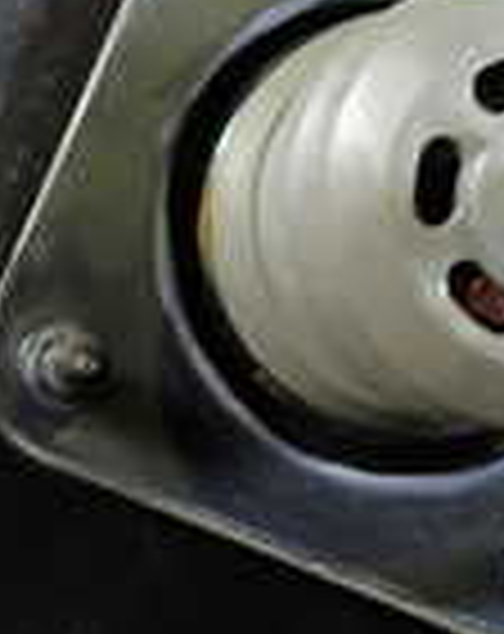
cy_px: 193
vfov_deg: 15.4
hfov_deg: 12.3
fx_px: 2341
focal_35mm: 125
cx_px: 360
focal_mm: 5.4
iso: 320
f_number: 2.3
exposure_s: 1/30
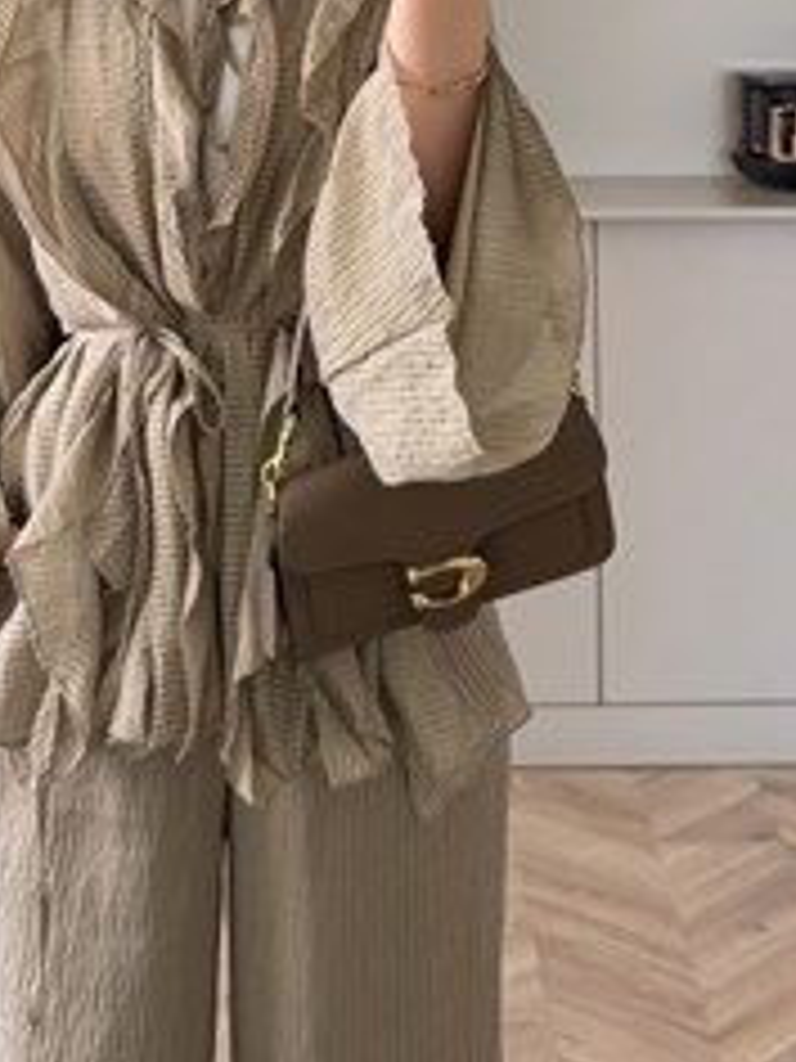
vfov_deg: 42.6
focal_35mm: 42
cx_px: 216
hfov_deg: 33.8
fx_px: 1288
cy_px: 196
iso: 160
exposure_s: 1/121
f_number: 1.78
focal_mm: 6.76
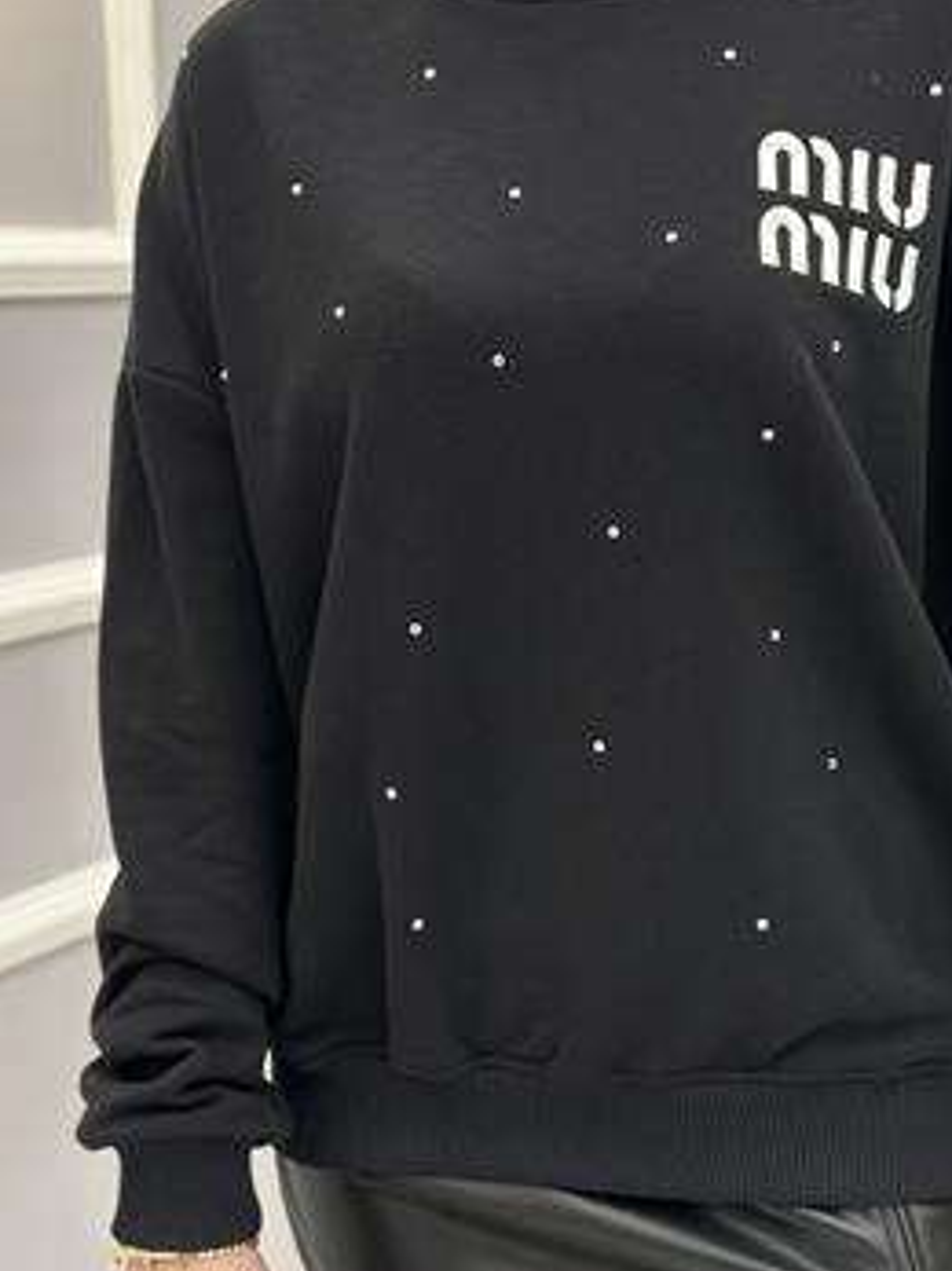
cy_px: 582
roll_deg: -0.3
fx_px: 2642
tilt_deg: -7.8
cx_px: 681
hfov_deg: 20.3
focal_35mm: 72
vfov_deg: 27.0
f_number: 1.78
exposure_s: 1/100
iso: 200
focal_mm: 6.86
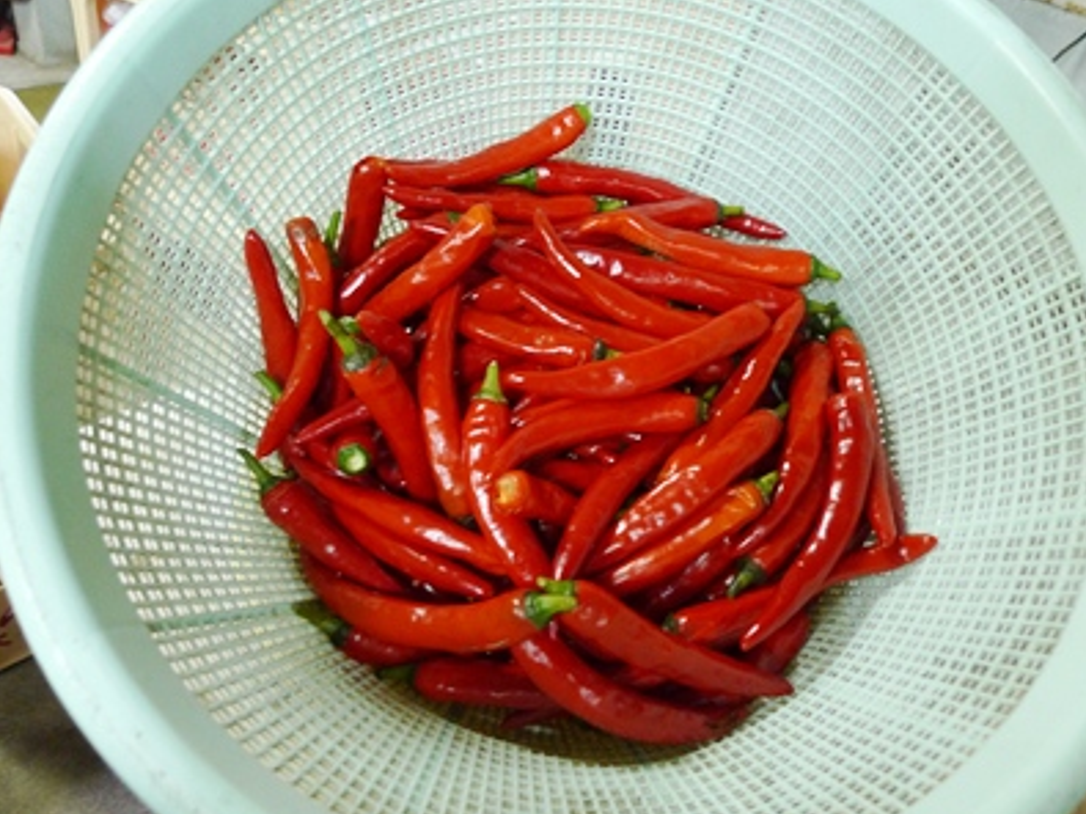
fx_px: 784
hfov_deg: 69.4
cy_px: 399
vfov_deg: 54.9
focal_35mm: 25
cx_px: 562
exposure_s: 1/15
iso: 400
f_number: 2
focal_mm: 5.1
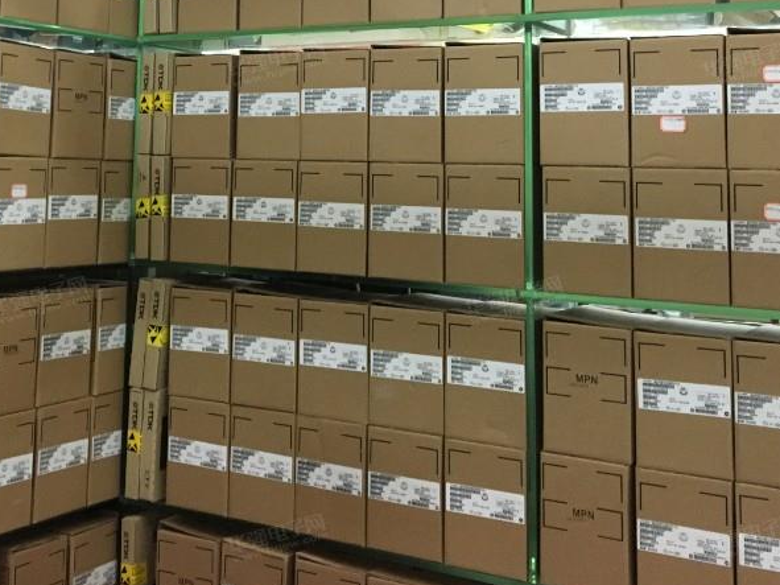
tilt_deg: +5.4
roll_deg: -1.1
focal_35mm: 53
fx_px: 1194
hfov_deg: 35.9
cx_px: 277
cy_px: 62
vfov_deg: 26.6
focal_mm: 4.15
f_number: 2.2
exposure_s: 1/17
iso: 250
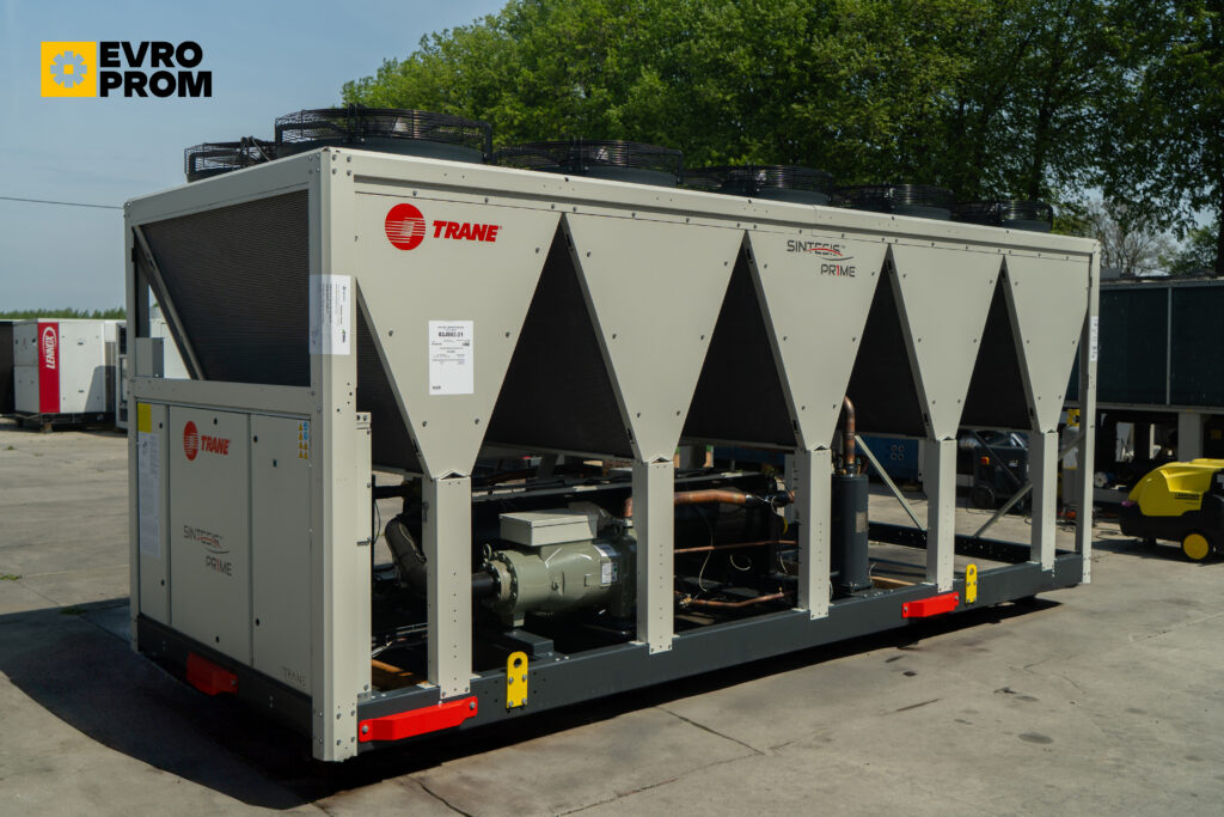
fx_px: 1156
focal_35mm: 34
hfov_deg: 55.8
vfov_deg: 38.9
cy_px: 408
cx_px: 612
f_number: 4
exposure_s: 1/320
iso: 200
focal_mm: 34
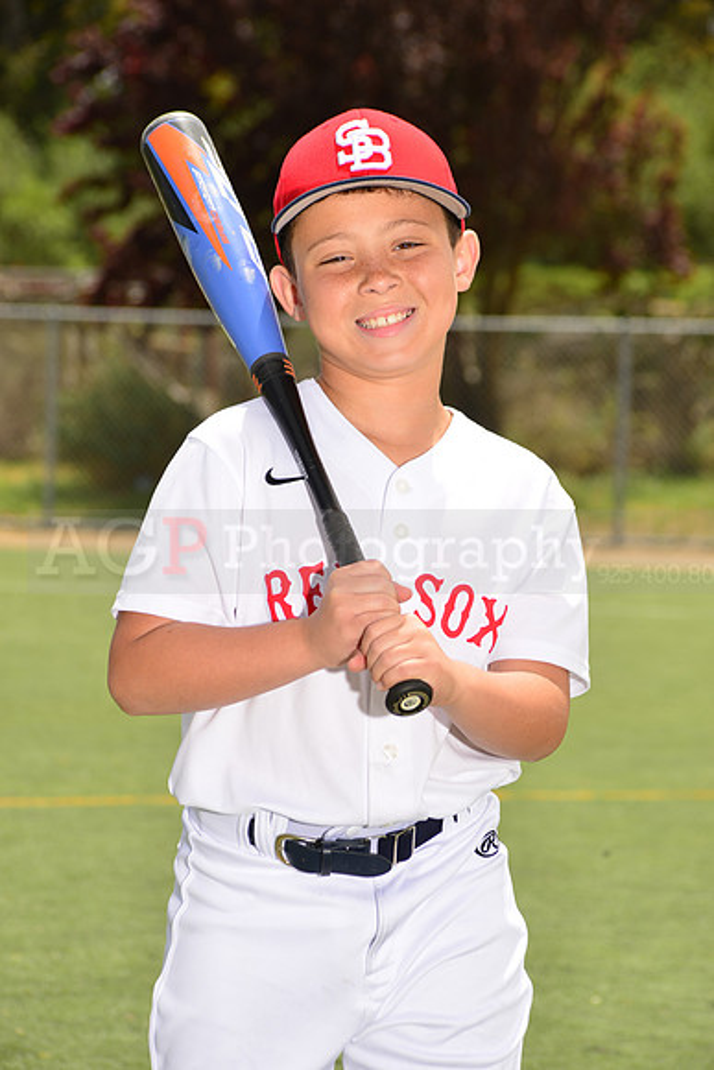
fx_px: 4757
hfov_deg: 8.6
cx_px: 357
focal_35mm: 160
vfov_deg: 12.8
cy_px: 535
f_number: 11
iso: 125
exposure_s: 1/200
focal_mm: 160
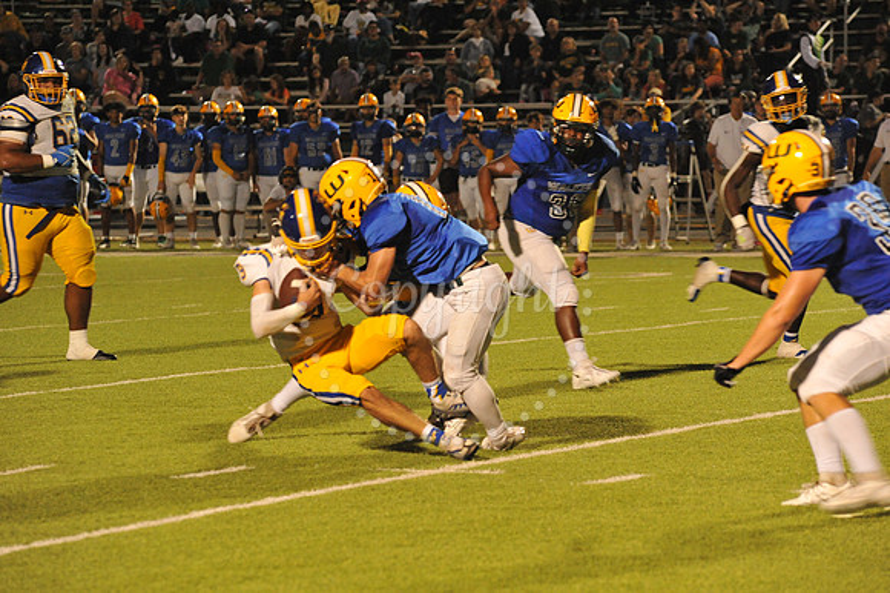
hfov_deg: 10.3
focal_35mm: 200
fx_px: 4941
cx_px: 445
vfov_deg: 6.9
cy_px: 296
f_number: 6.3
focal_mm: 200
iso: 6400
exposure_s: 1/200
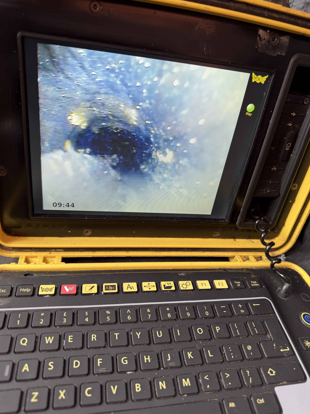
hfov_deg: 56.8
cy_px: 207
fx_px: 287
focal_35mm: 24
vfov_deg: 71.6
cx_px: 155
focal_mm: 6.8
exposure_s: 1/121
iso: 80
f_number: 1.8
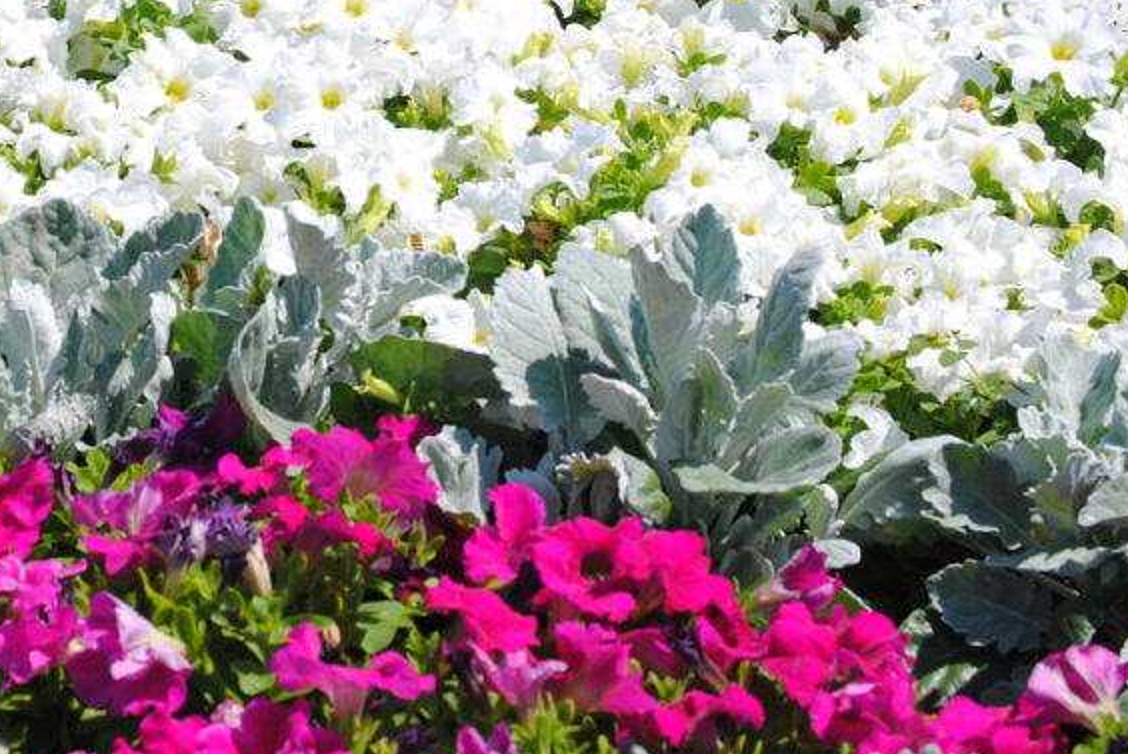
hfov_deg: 13.6
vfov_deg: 9.1
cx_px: 130
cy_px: 119
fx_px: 4701
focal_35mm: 150
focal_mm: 55
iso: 100
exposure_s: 1/320
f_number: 9
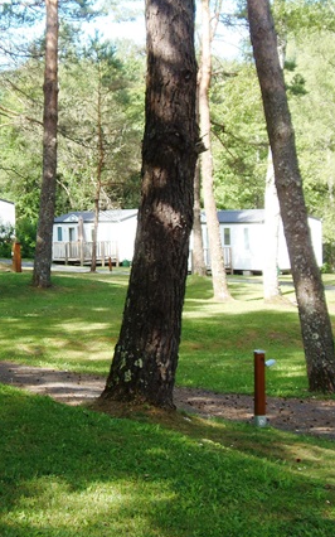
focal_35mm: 78
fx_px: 1140
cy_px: 287
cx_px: 63
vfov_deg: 26.5
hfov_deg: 16.6
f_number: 3.8
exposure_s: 1/60
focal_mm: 9.1
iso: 64
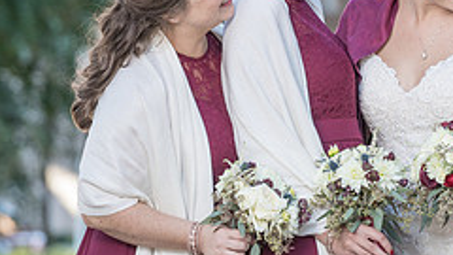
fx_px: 6450
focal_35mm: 537
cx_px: 470
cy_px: 153
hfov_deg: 4.0
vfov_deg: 2.3
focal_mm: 200
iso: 640
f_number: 5.6
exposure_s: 1/200
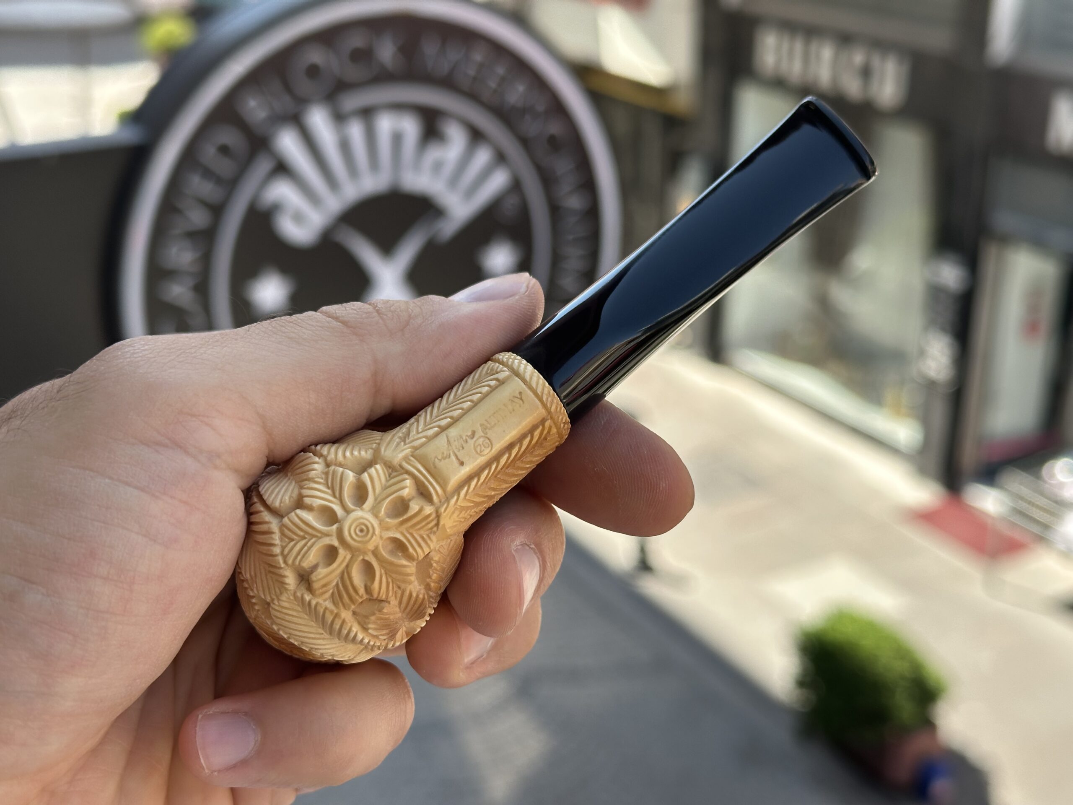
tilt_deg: -22.7
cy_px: 402
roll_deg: +0.3
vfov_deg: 30.3
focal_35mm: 48
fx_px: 1488
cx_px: 536
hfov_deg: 39.7
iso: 64
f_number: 1.78
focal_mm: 6.86
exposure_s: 1/1095
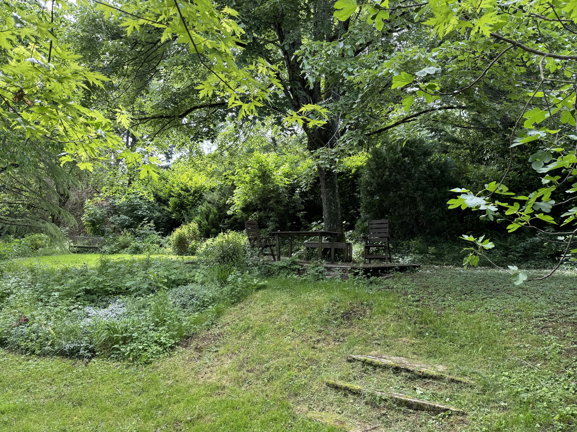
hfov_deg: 71.6
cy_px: 216
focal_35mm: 24
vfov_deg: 56.8
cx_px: 288
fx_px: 400
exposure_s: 1/145
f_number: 1.78
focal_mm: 6.76
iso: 64
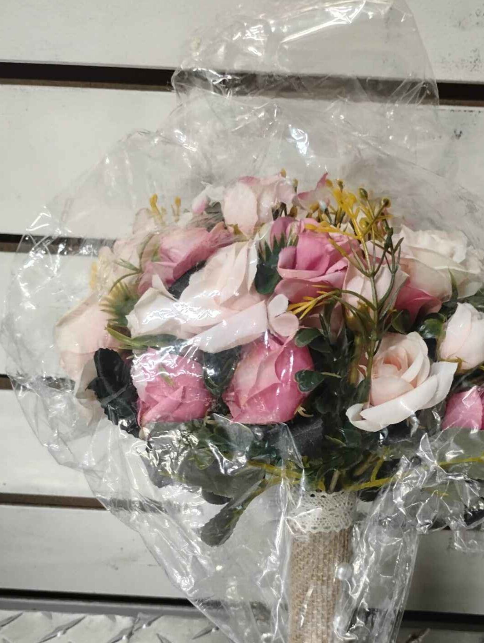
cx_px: 301
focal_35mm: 38
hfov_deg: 37.6
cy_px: 411
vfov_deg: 48.3
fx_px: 707
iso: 1606
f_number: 1.8
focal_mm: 4.26
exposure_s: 1/60
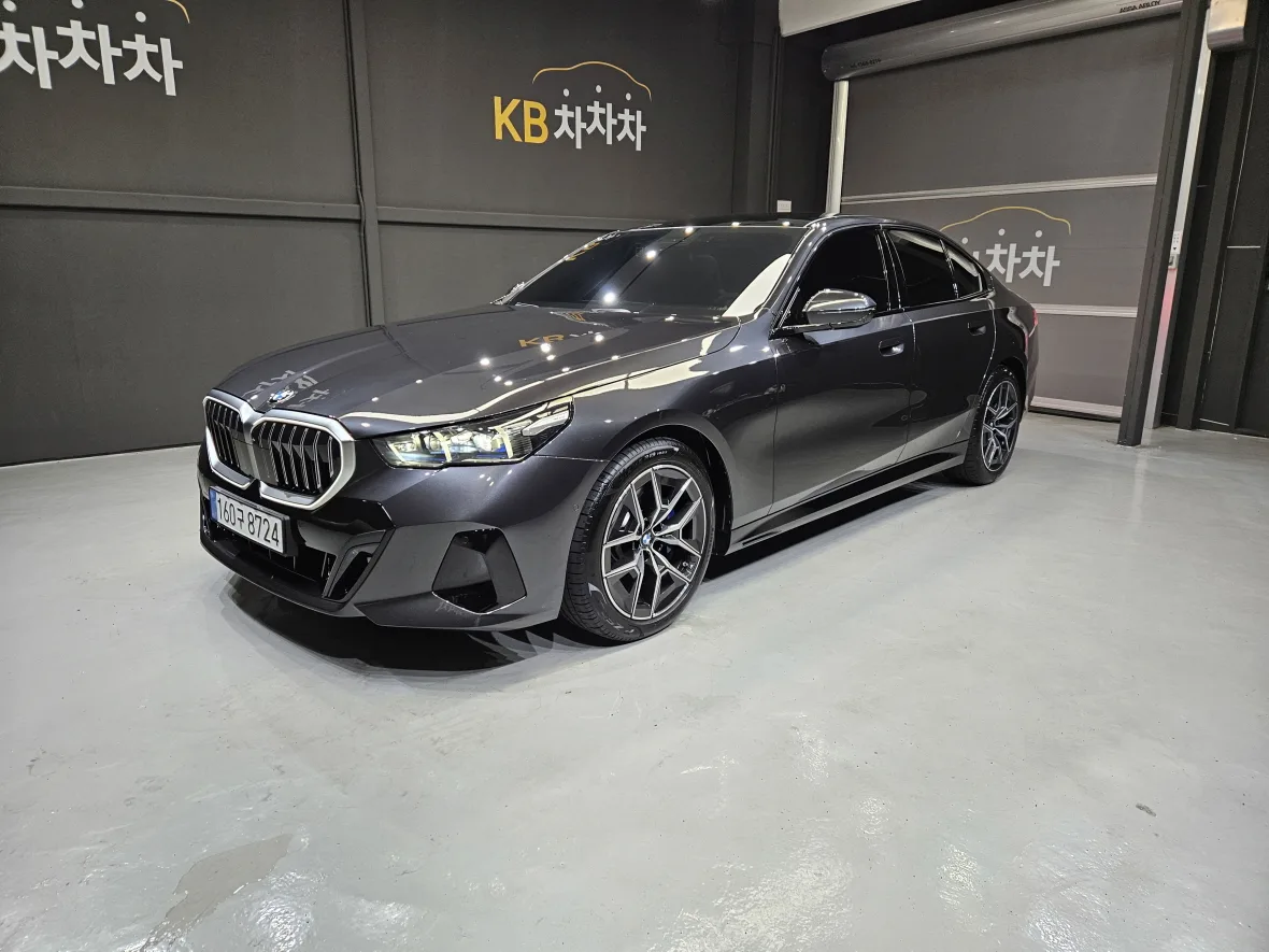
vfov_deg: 58.9
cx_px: 634
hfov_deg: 73.9
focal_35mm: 23
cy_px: 476
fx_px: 843
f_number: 1.8
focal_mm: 5.4
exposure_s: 1/120
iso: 160
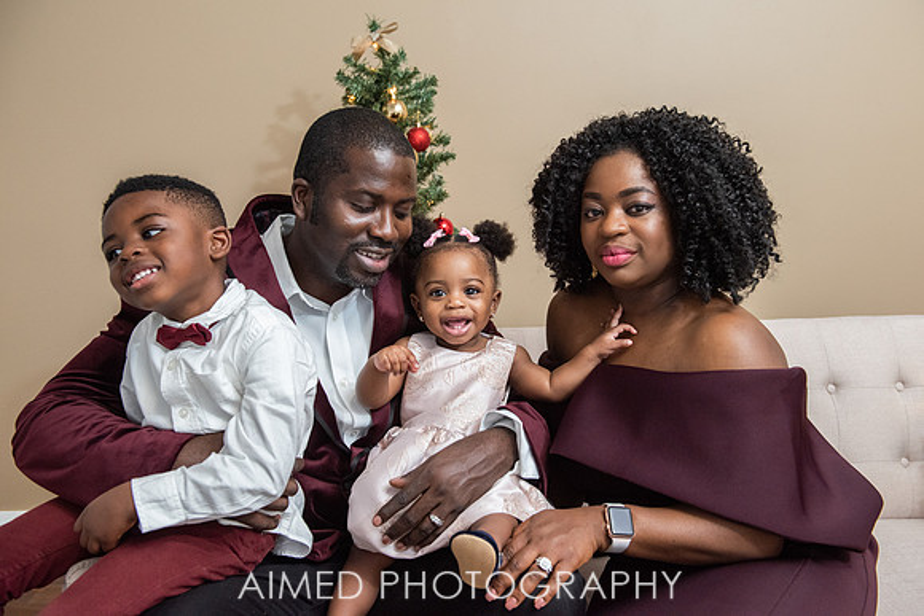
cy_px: 297
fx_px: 905
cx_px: 479
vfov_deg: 37.6
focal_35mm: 35
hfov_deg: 54.1
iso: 1600
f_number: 4
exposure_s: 1/200
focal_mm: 34
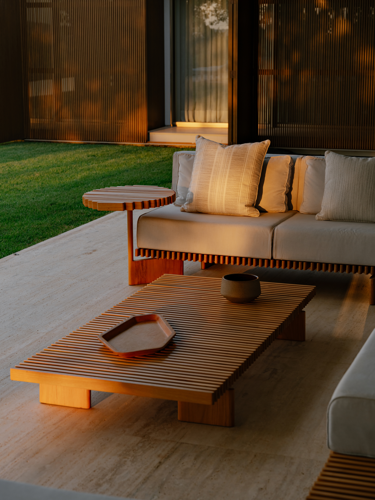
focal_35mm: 71
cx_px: 188
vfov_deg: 27.4
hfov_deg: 20.7
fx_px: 1026
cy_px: 250
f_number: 7.1
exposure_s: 1/125
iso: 400
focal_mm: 90.1
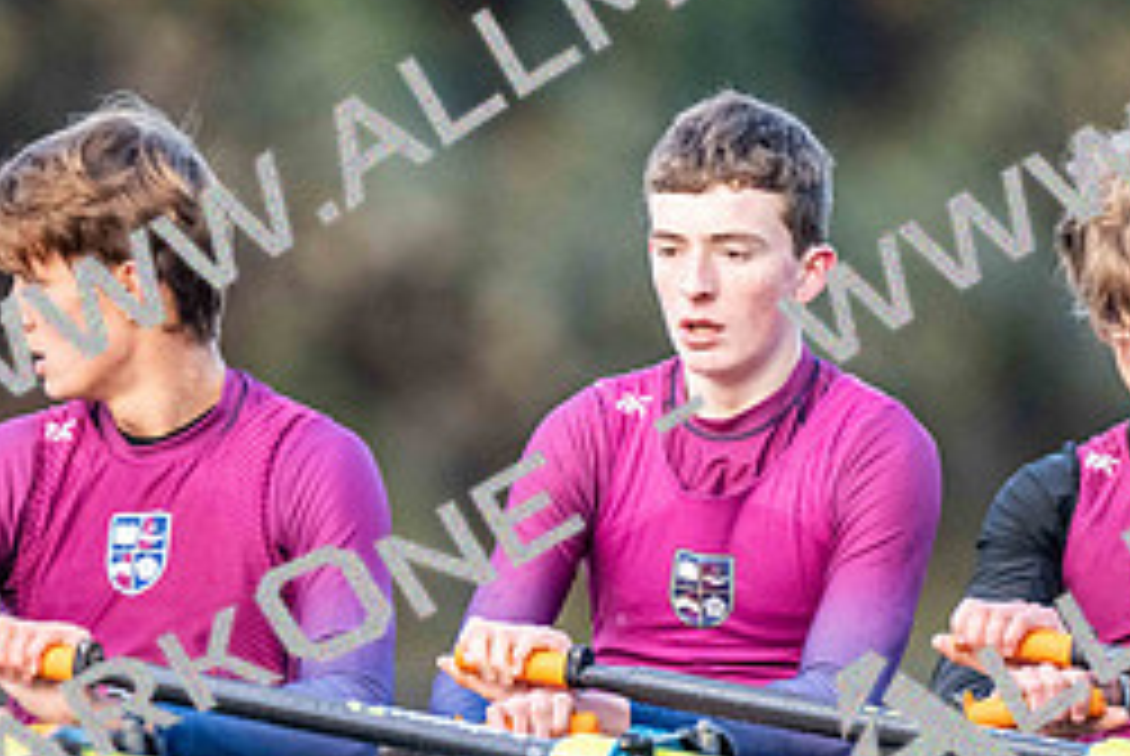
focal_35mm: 1384
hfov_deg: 1.5
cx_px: 450
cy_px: 439
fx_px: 43492
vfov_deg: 1.0
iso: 4500
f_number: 4
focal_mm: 600
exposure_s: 1/2500
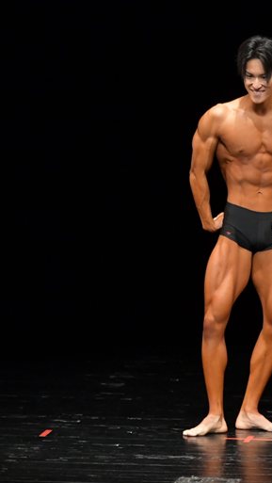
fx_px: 5469
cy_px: 242
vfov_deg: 5.1
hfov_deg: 2.8
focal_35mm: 427
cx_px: 244
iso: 4000
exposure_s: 1/400
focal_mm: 180
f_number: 5.6
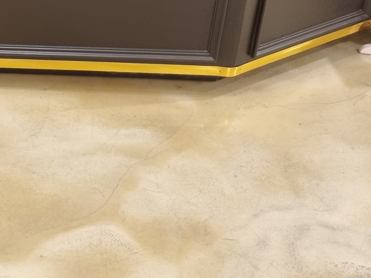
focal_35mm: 77
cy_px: -114
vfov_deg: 17.6
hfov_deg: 23.2
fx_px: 825
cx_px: -72
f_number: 1.8
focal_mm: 5.4
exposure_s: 1/40
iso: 320
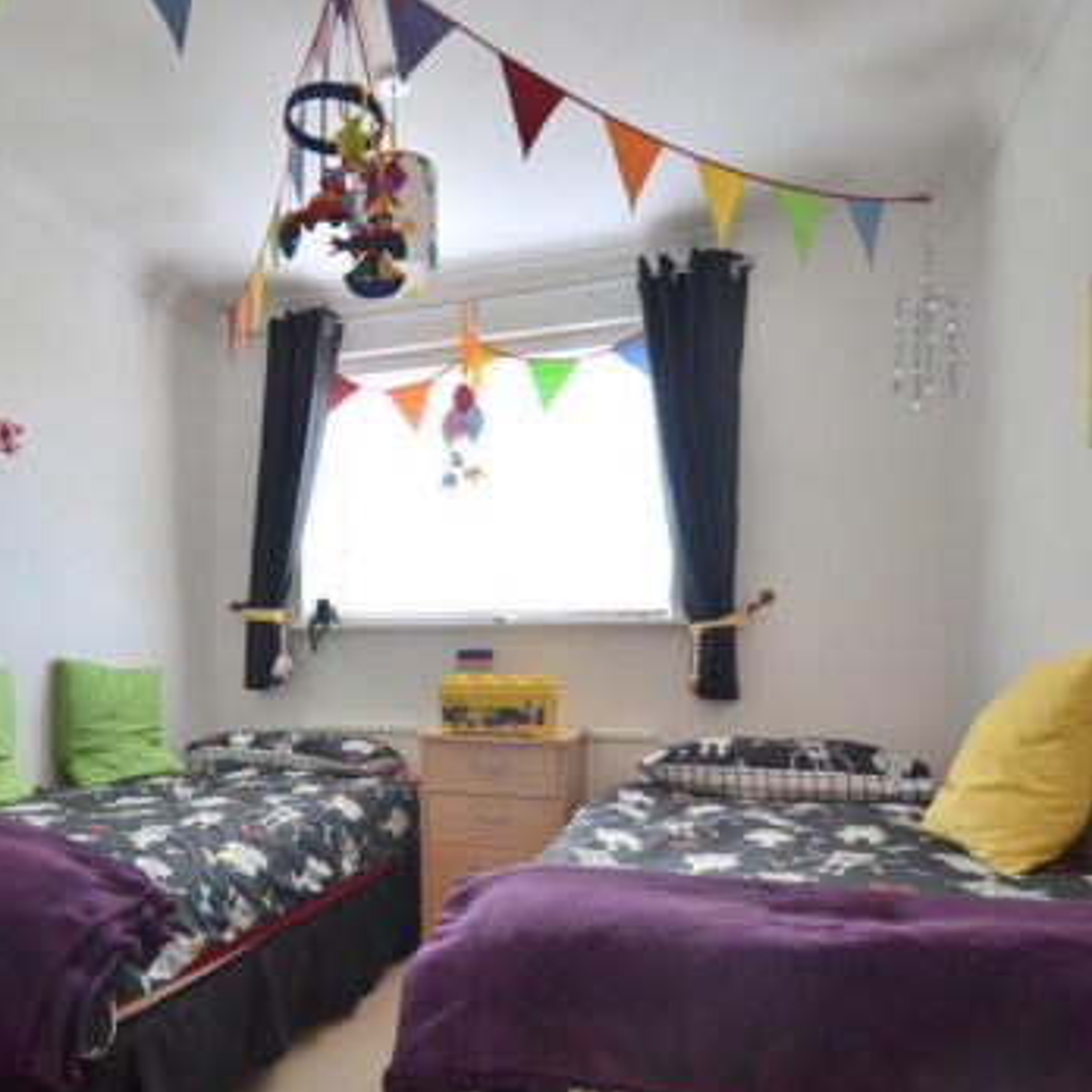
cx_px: 366
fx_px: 857
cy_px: 657
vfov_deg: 64.4
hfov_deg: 63.4
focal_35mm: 24
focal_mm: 10
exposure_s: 1/80
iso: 400
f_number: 4.5
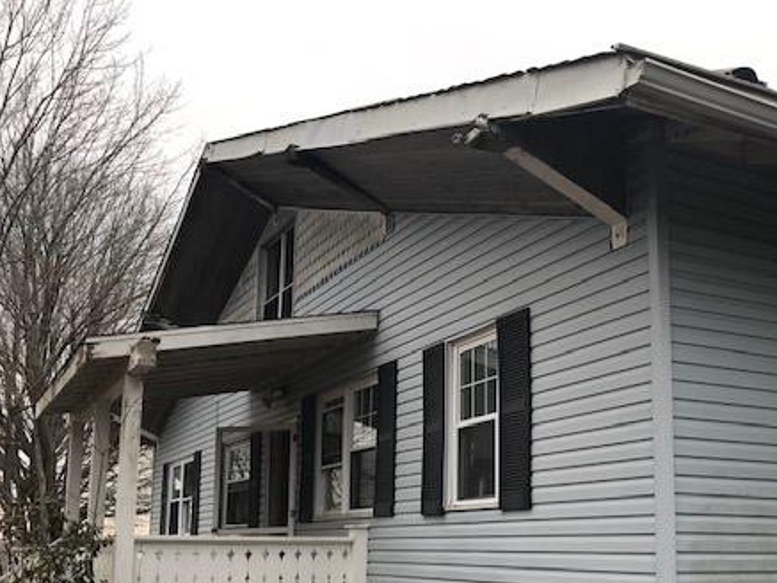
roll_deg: -1.3
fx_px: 921
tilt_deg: +9.2
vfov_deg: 34.5
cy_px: 425
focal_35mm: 41
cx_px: 464
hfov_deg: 45.5
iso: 20
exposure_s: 1/435
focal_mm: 3.99
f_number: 1.8
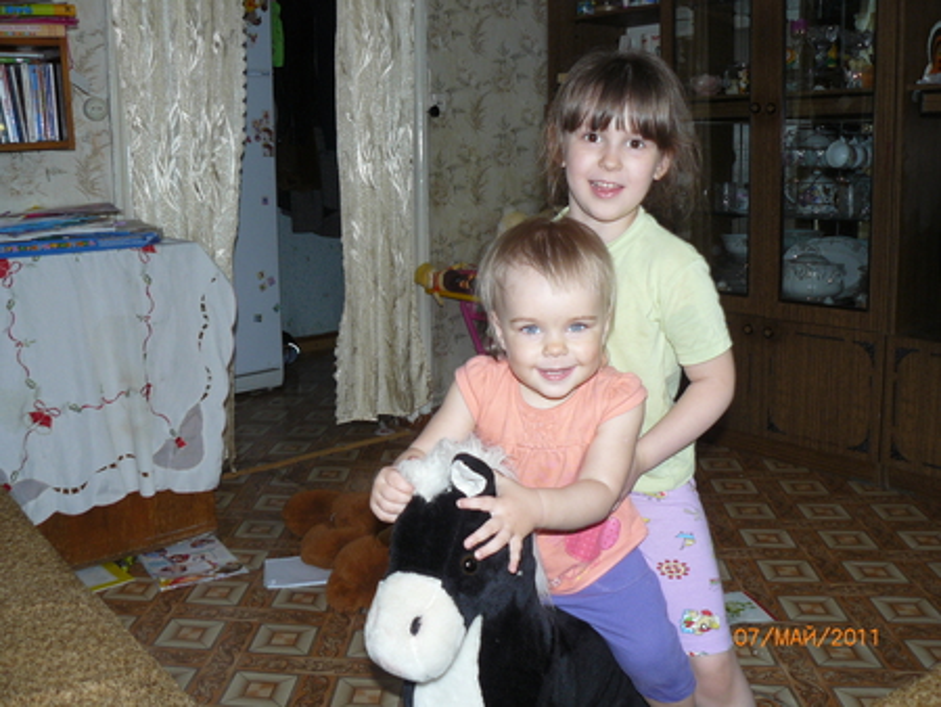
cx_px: 470
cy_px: 354
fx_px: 979
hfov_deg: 51.3
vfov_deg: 39.7
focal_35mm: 36
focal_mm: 6
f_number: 2.8
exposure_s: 1/30
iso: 100
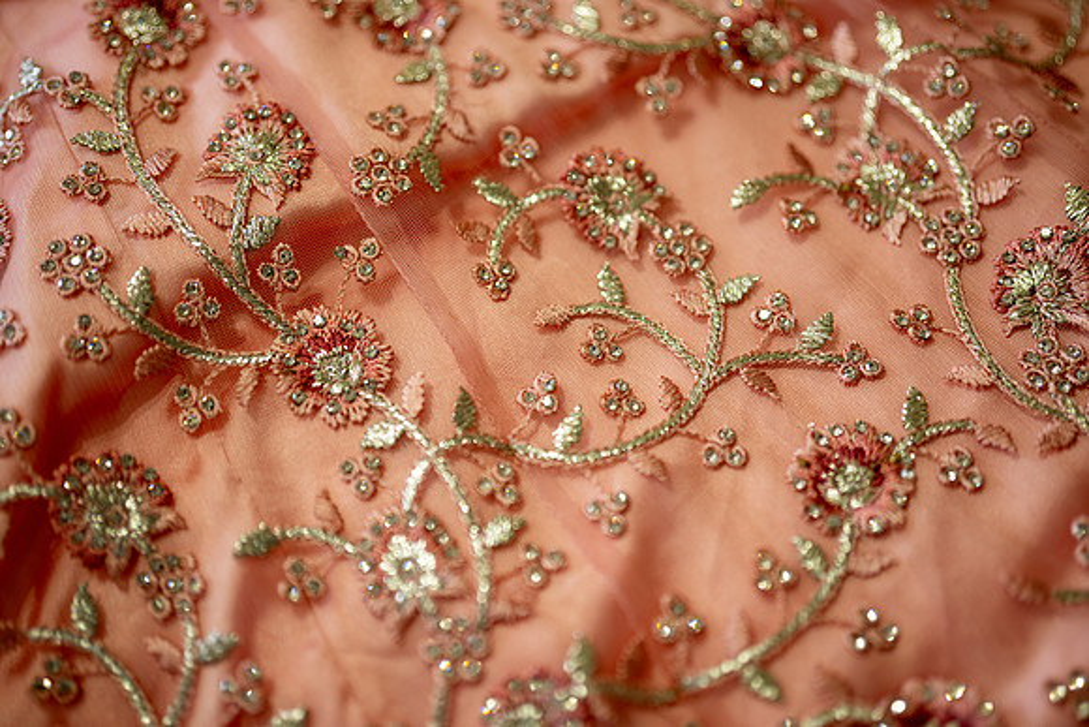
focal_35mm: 50
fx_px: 1513
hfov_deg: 39.6
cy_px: 364
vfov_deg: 27.0
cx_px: 544
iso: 125
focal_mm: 50
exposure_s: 1/160
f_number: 1.4
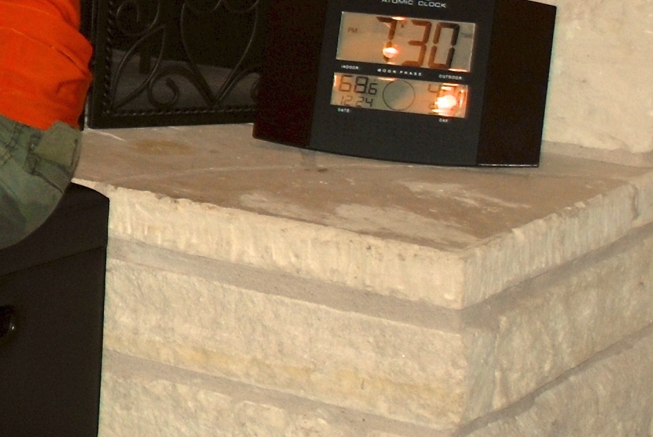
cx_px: -468
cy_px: -72
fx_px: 3560
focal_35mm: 196
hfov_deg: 10.0
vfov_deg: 7.0
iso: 200
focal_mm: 32
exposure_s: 1/60
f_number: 4.2
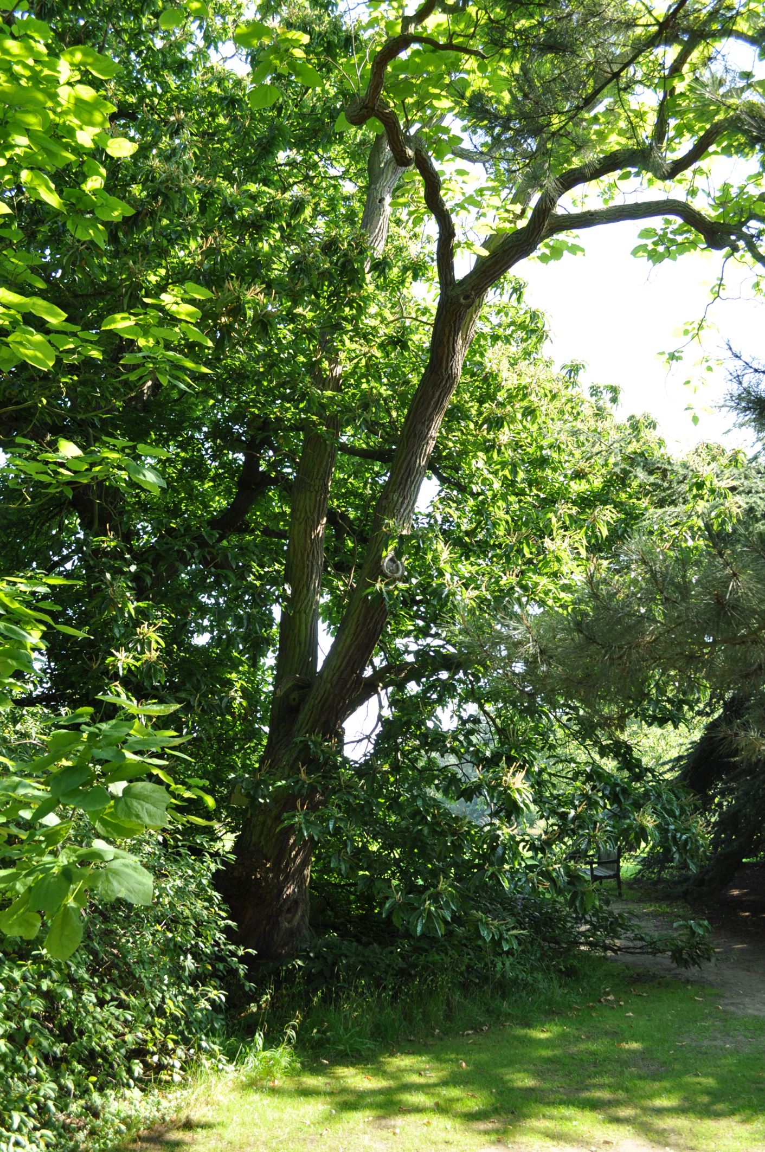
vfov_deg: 57.3
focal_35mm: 33
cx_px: 382
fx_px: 1055
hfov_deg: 39.9
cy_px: 576
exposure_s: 1/80
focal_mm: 22
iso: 200
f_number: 8
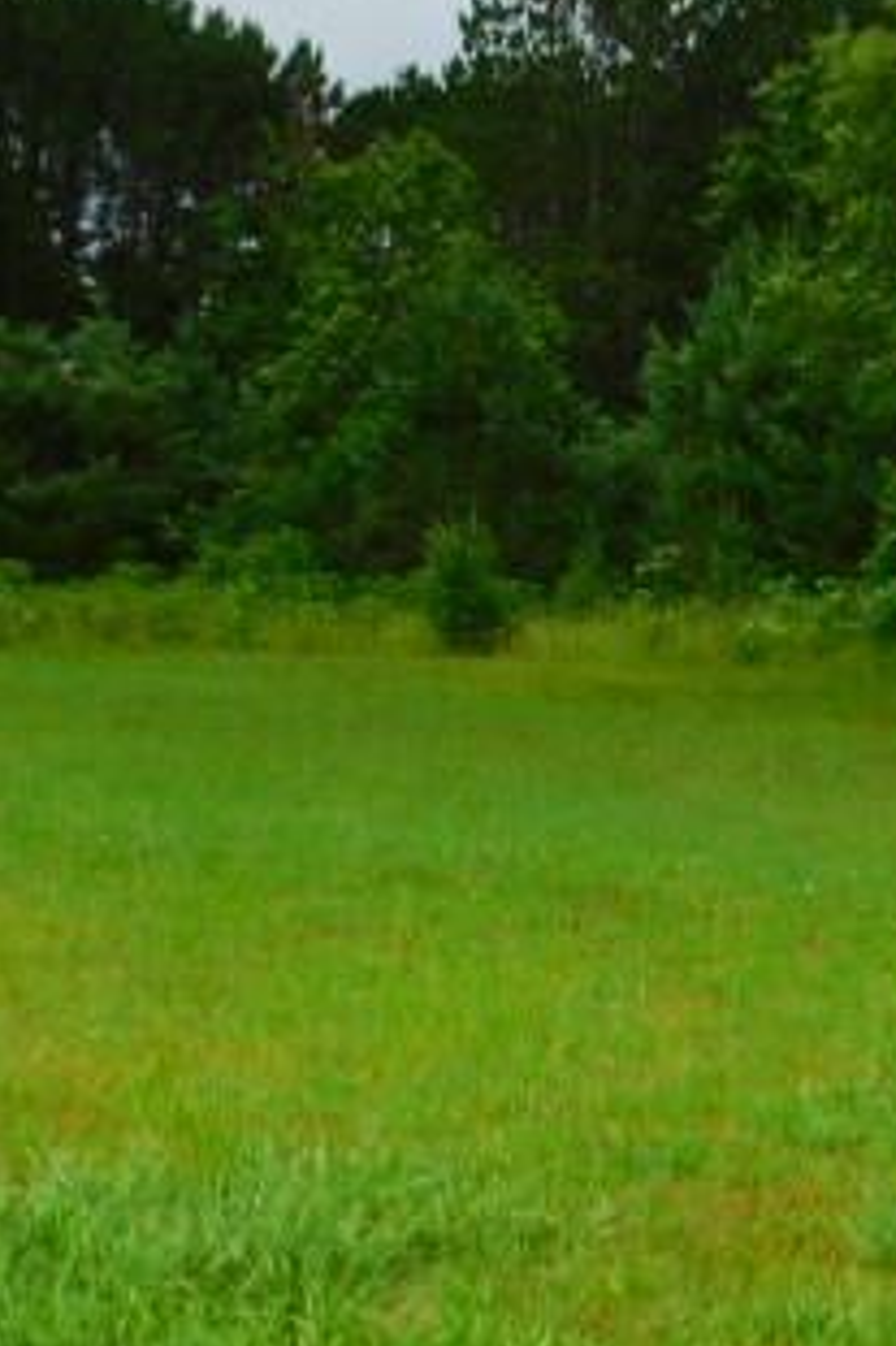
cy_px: 385
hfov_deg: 17.7
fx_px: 2878
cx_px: 545
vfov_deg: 26.1
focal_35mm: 77
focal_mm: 6.3
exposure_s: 1/1250
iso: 125
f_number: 3.5
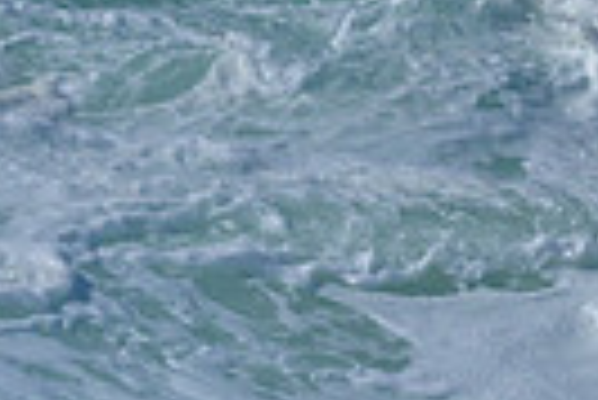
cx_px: -175
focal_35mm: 4880
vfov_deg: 0.3
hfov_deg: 0.4
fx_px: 81150
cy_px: 560
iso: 560
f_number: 9
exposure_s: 1/6400
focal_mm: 1120
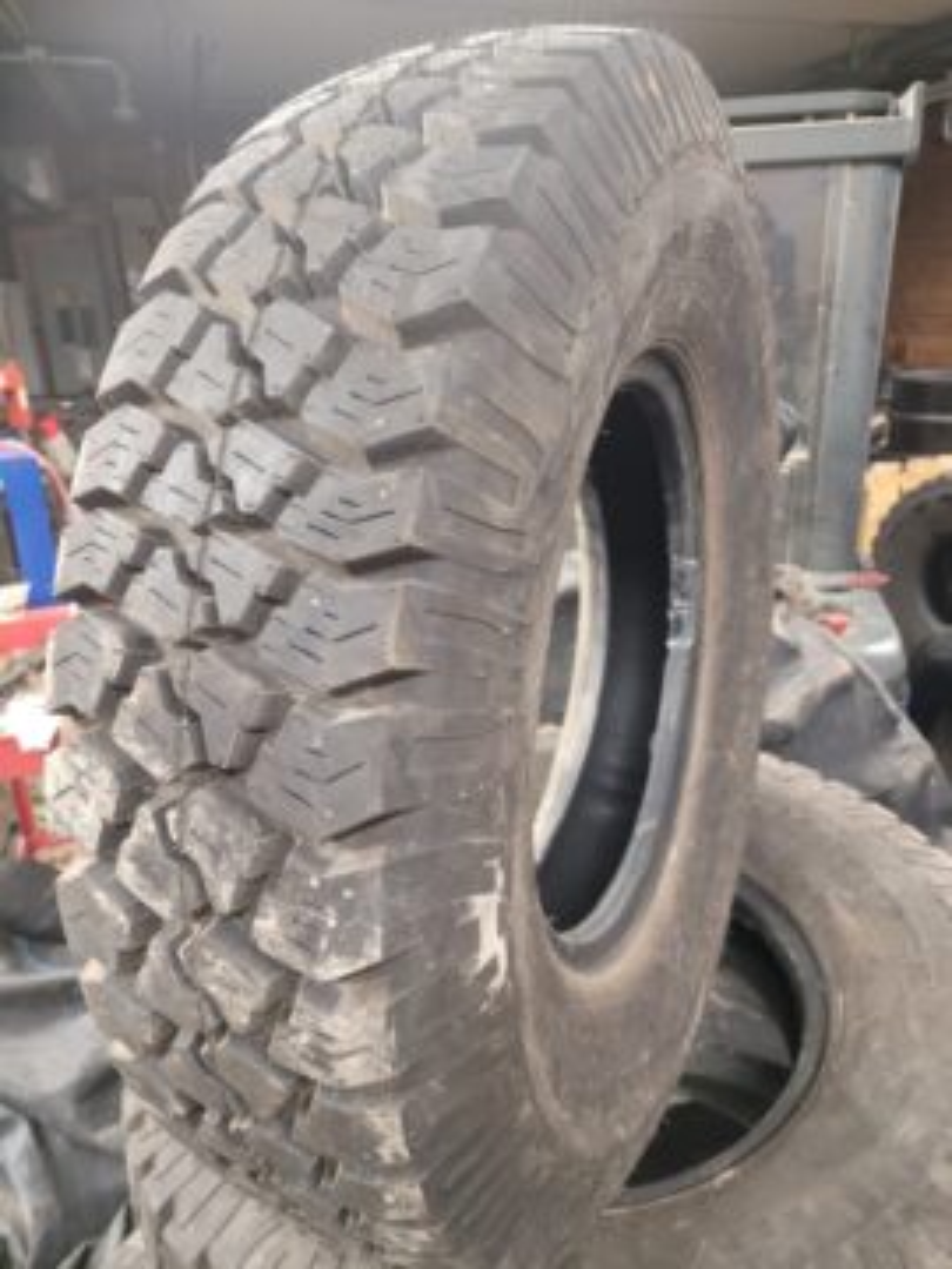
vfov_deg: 67.3
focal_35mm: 26
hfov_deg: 53.1
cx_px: 476
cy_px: 634
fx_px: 953
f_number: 1.8
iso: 640
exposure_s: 1/40
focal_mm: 5.4
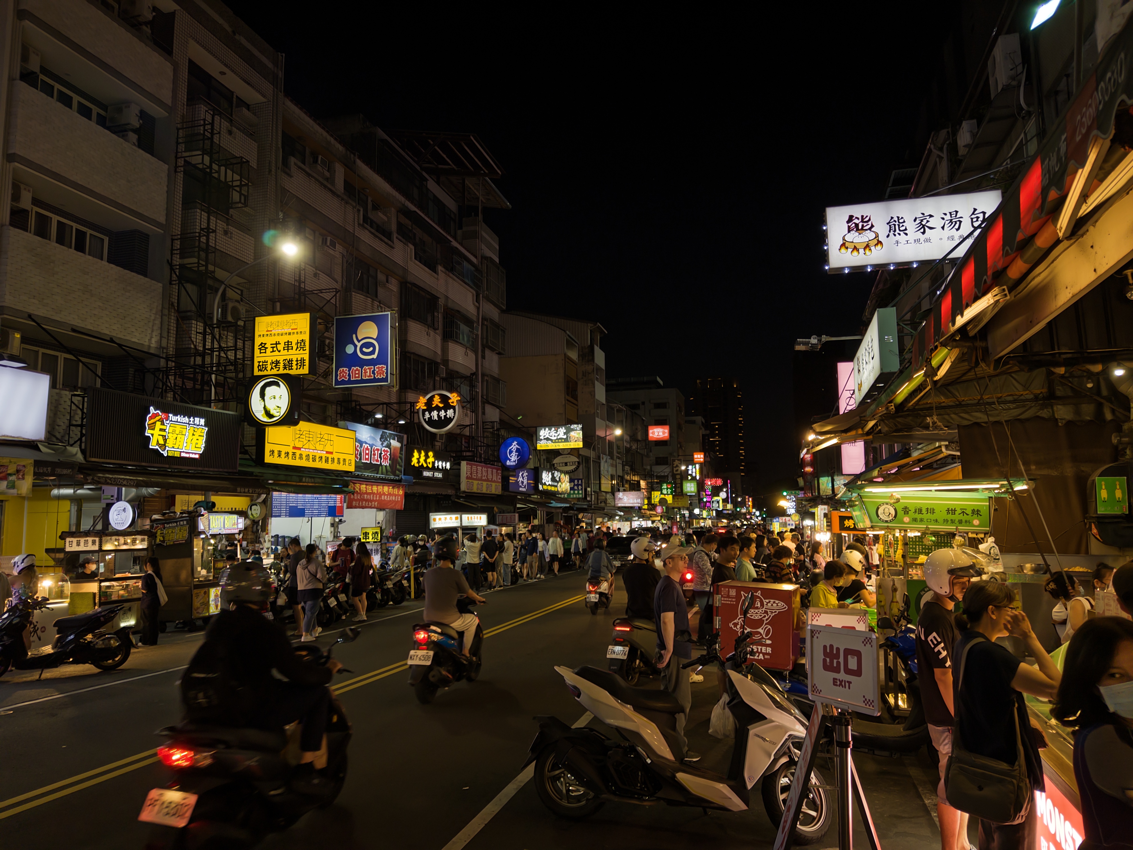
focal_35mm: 24
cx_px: 566
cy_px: 425
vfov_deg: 56.8
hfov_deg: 71.6
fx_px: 786
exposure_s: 1/128
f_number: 1.78
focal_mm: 6.76
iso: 50
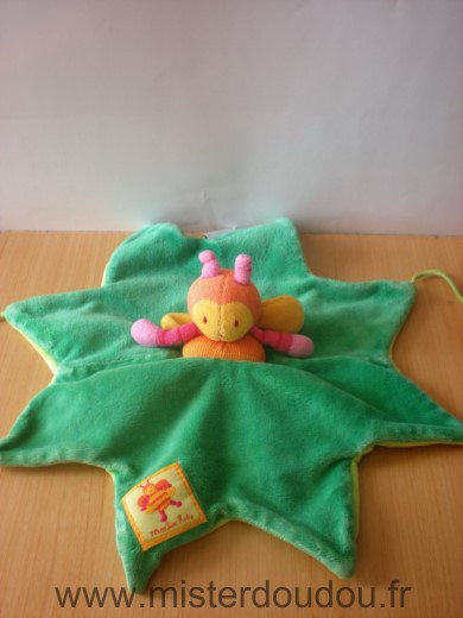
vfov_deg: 49.0
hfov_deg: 37.7
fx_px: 678
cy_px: 309
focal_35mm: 38
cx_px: 232
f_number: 3.1
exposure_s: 1/52.4
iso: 74
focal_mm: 6.3
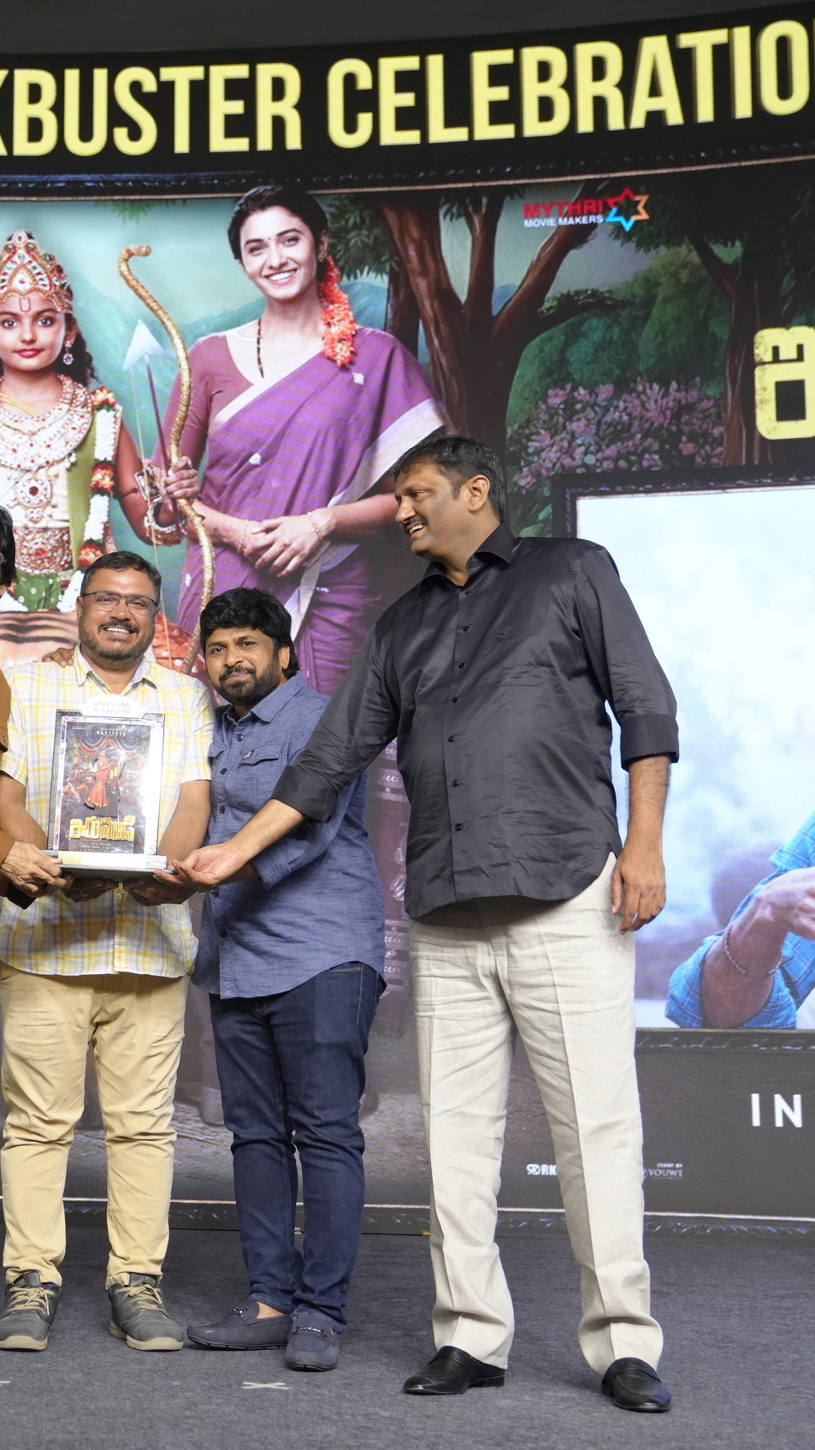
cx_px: 37
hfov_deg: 20.5
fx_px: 2190
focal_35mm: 57
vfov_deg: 36.6
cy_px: 721
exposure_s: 1/160
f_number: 3.5
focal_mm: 36
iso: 1600
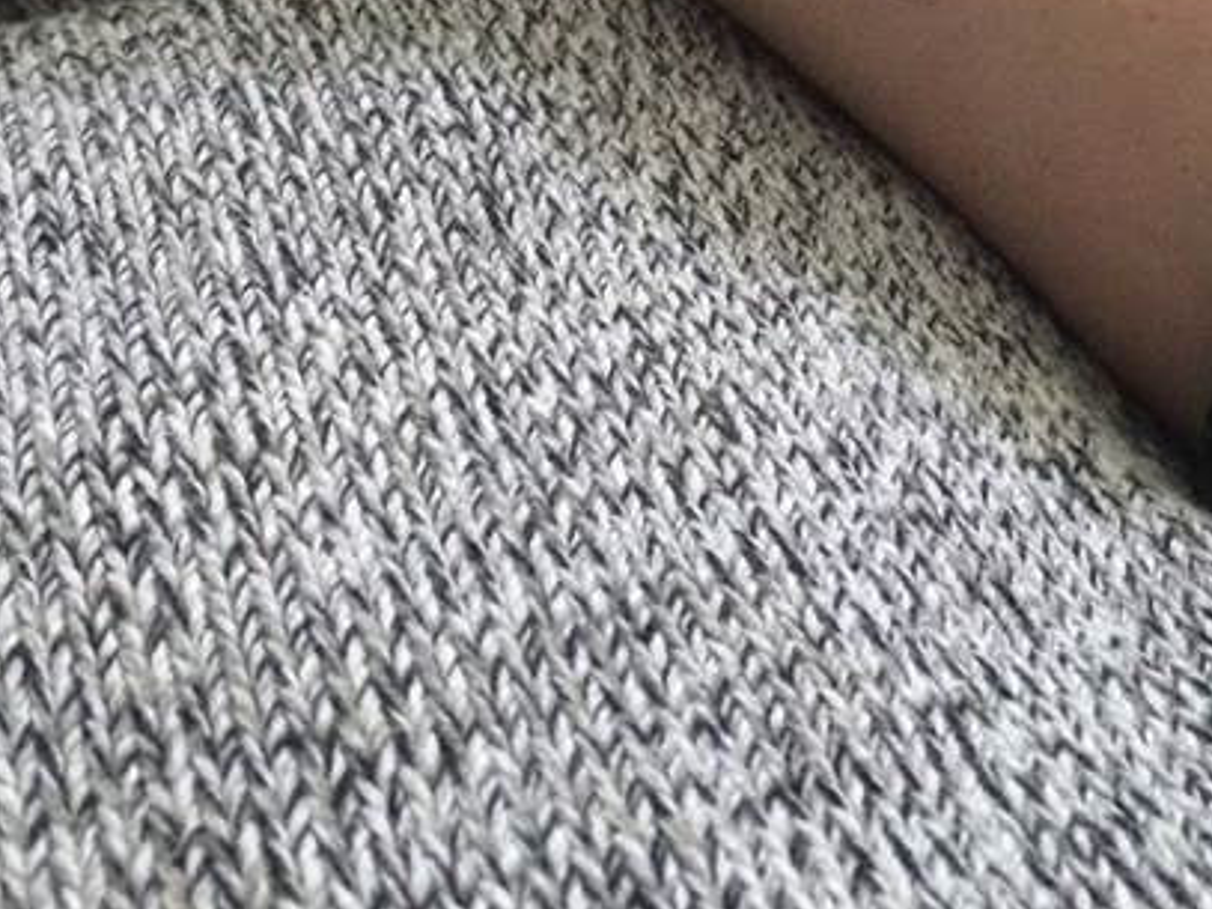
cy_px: -134
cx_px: 637
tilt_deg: -43.5
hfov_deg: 33.8
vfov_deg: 23.7
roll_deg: +15.1
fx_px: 1995
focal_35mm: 57
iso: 400
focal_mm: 4.15
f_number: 2.2
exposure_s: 1/15
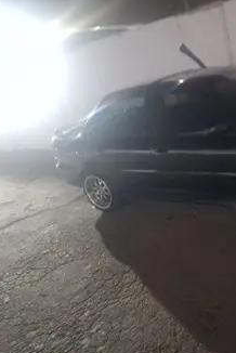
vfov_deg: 57.2
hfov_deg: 38.0
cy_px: 179
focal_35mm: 33
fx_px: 324
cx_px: 201
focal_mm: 5.54
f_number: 1.8
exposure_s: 1/20
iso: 800
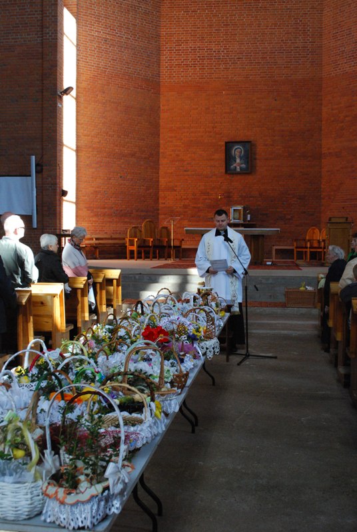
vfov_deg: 49.5
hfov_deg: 34.3
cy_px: 266
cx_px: 178
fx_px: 578
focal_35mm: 39
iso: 1600
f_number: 9
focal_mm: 26
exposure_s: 1/125
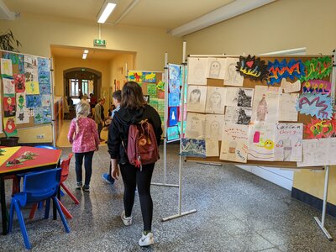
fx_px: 262
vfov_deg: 51.4
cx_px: 168
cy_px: 126
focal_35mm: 27
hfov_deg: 65.3
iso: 119
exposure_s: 1/99.9
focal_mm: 4.38
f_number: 1.73
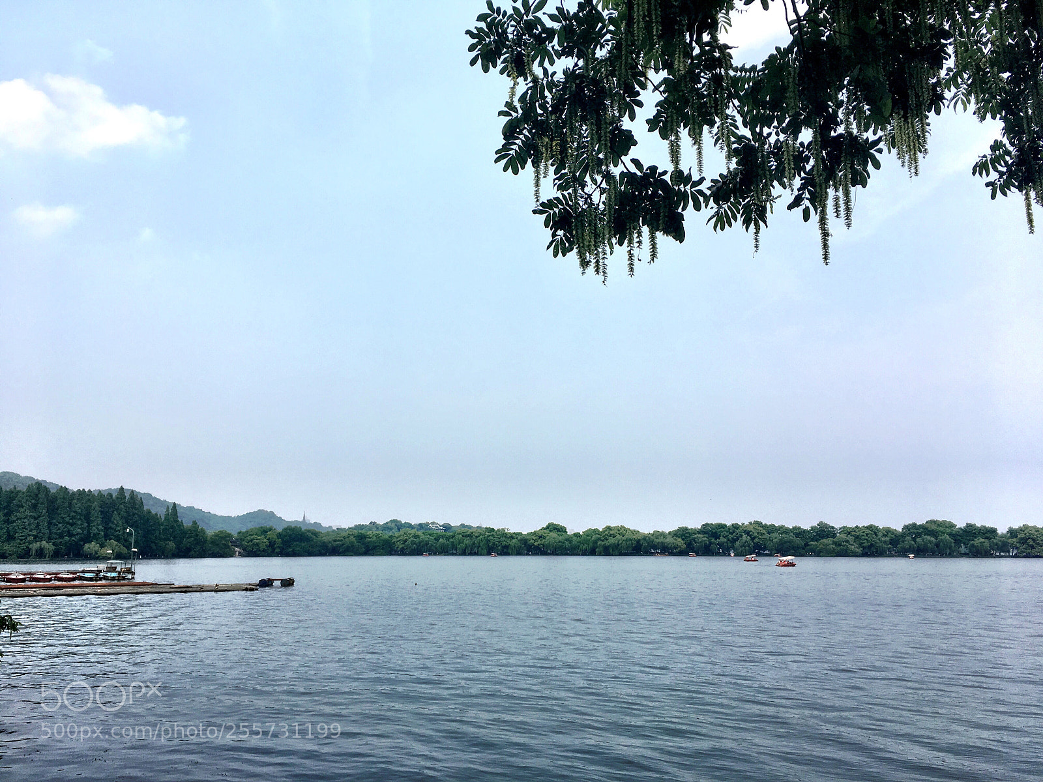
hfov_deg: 61.7
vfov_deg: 48.2
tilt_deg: +9.4
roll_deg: -0.5
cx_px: 522
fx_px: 874
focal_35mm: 29
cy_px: 391
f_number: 2.2
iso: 25
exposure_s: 1/1789
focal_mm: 4.15
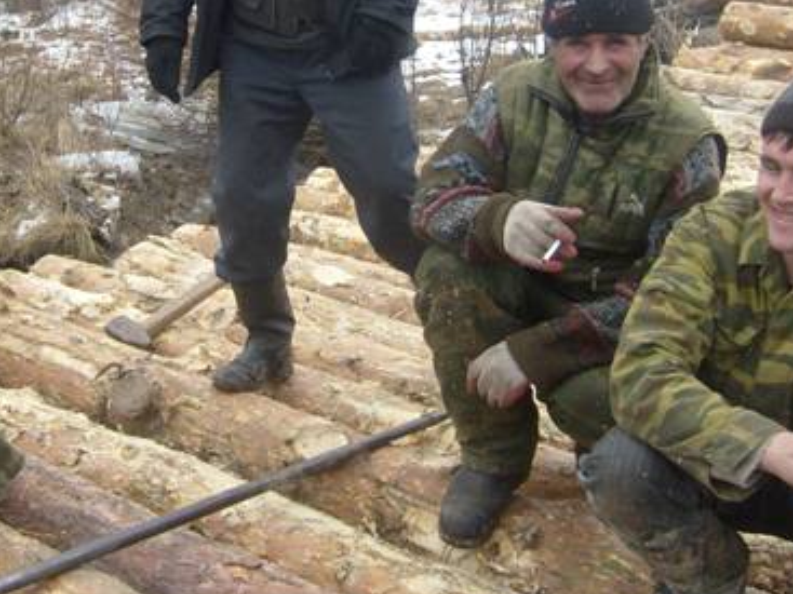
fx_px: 1397
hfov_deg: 31.6
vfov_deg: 23.8
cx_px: 337
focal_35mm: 61
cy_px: 171
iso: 80
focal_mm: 5.8
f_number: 2.8
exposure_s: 1/180
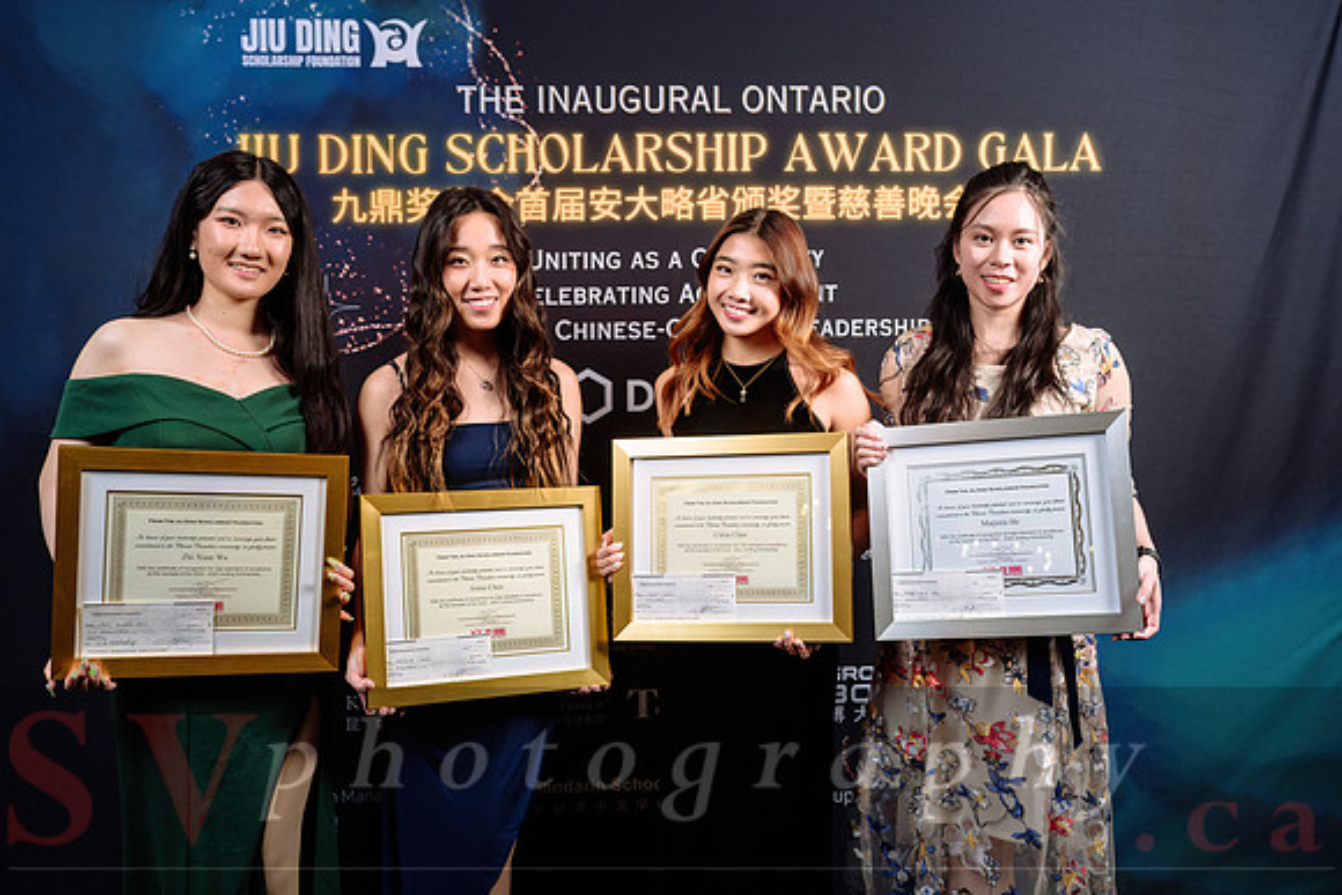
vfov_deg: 40.2
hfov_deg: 57.4
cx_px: 702
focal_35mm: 33
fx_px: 1224
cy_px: 442
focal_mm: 31
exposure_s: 1/200
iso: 500
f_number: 4.5
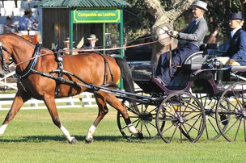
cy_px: 62
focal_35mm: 333
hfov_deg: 6.2
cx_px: 111
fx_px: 2273
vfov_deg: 4.1
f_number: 5
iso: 320
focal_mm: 150
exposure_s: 1/800
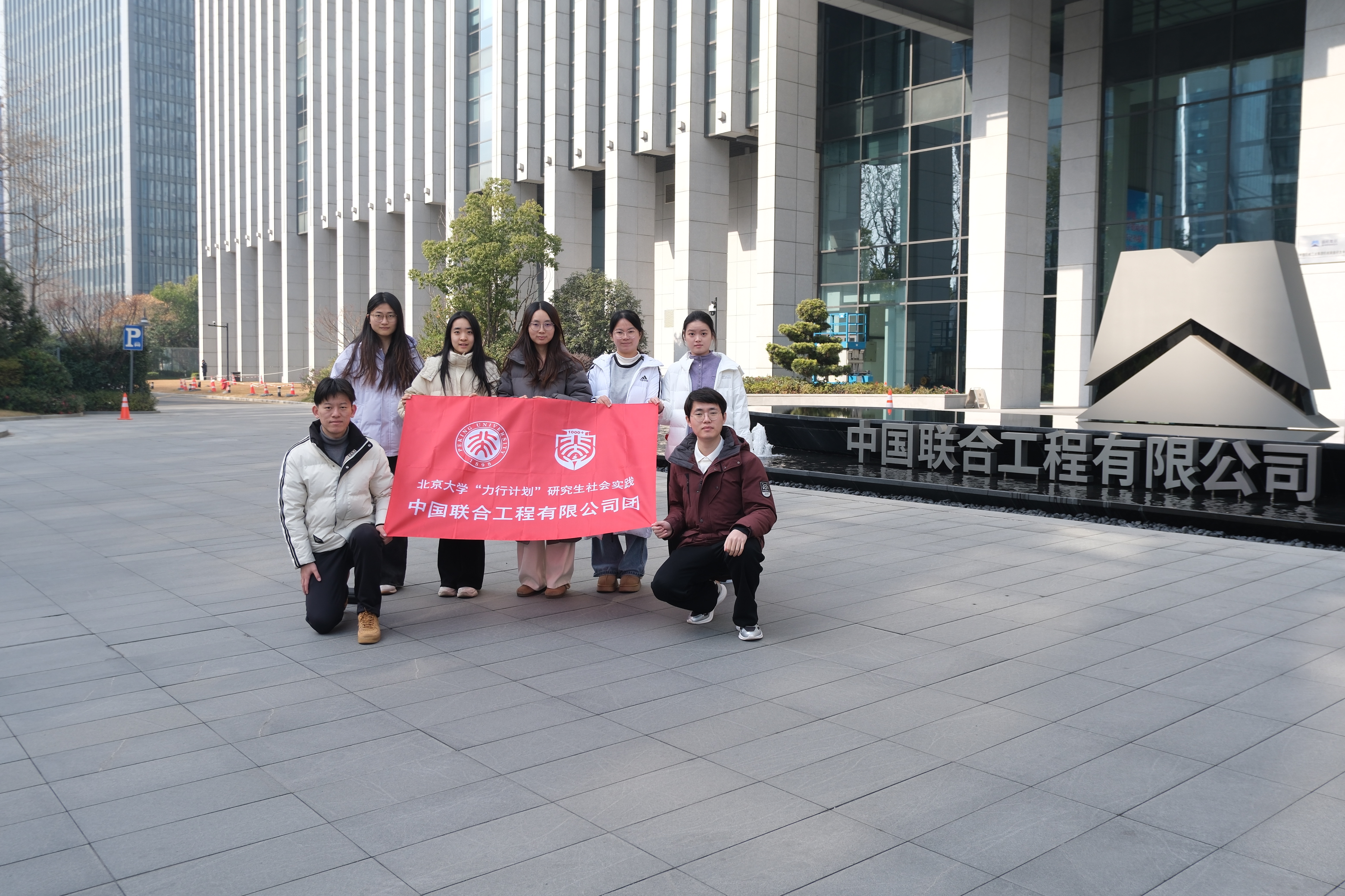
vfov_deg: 43.6
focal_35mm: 30
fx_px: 1121
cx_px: 672
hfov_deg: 61.9
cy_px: 448
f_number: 4.2
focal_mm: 20.3
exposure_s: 1/450
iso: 160
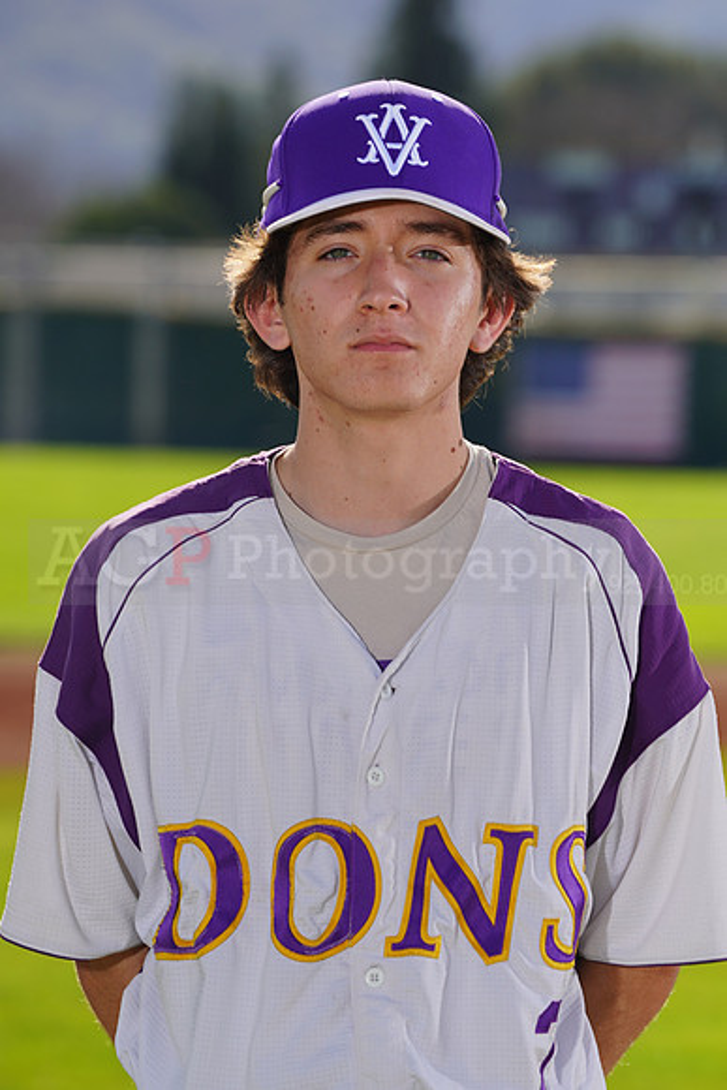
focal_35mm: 268
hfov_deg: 5.1
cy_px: 545
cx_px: 364
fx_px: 8113
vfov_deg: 7.7
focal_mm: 268
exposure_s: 1/250
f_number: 9
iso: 100
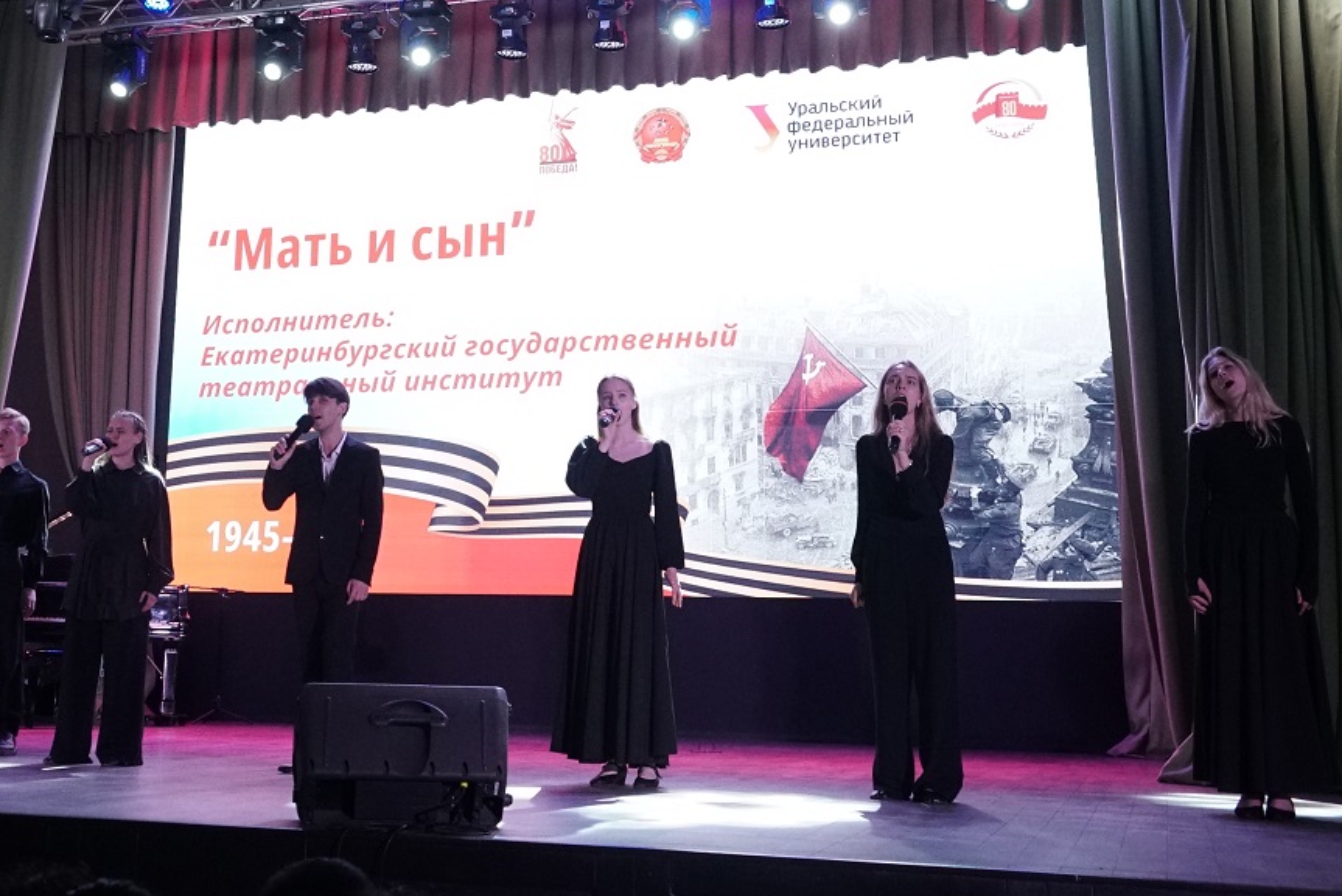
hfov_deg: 42.4
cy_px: 285
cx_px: 490
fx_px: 1715
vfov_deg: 29.0
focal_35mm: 46
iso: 6400
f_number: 6.3
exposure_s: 1/200
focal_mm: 31
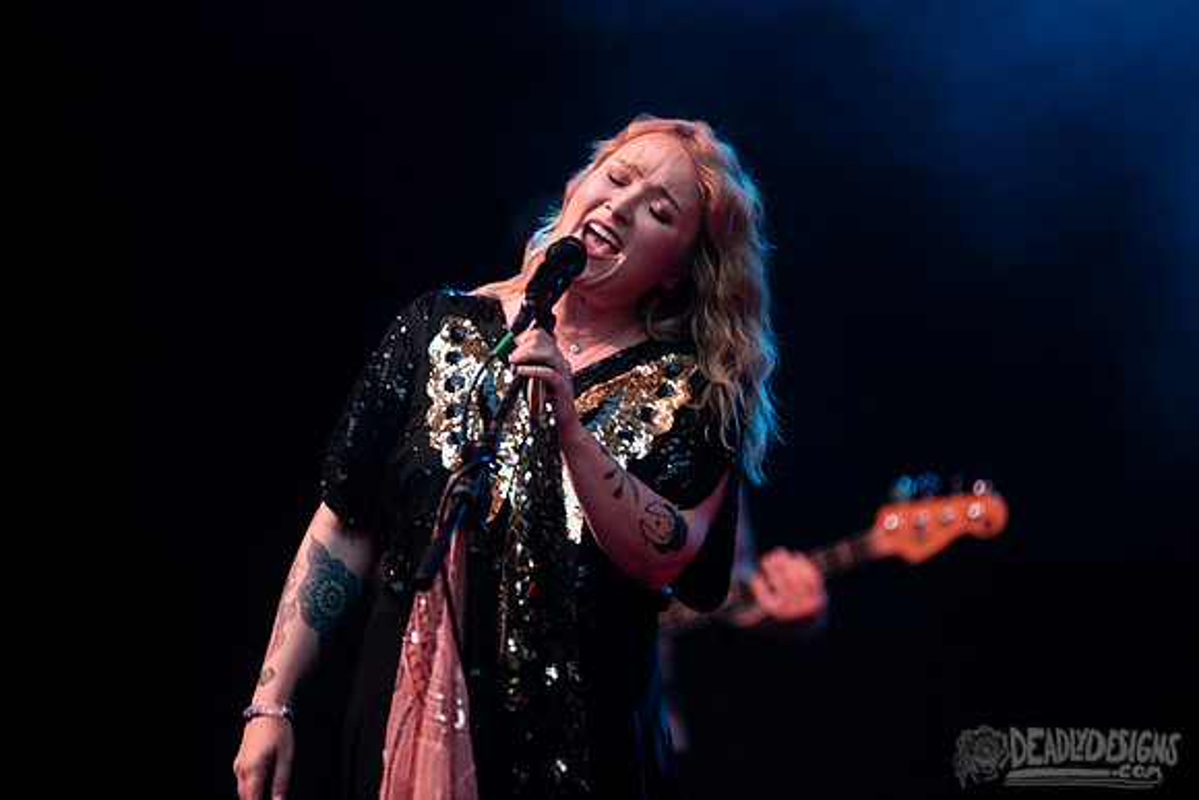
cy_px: 345
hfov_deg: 9.0
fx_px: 7584
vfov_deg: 6.0
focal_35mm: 228
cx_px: 566
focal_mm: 200
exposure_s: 1/200
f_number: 3.2
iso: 1000
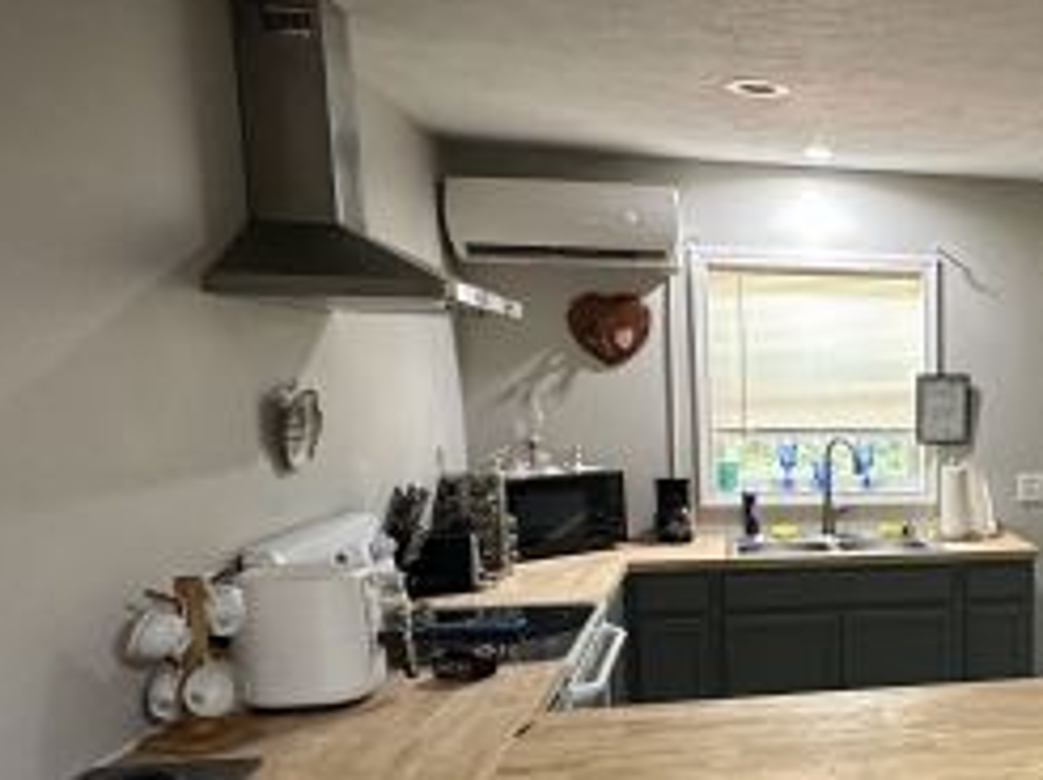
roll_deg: -1.1
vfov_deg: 37.0
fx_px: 1144
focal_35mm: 38
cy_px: 555
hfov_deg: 41.9
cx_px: 1062
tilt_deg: -8.0
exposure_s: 1/60
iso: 500
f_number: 2.2
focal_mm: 2.22
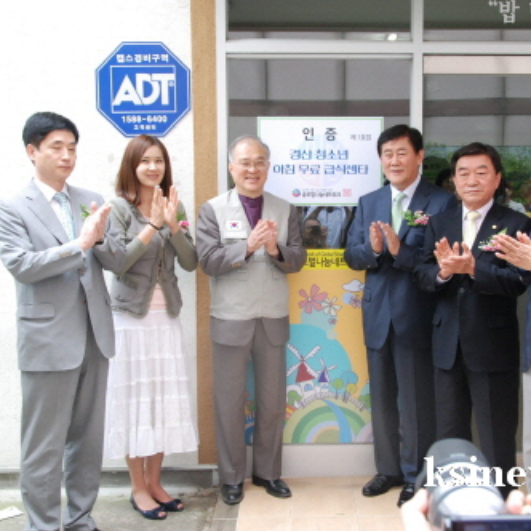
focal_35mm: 50
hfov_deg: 33.8
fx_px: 868
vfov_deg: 34.0
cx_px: 344
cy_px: 266
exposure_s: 1/160
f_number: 6.3
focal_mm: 26
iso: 800
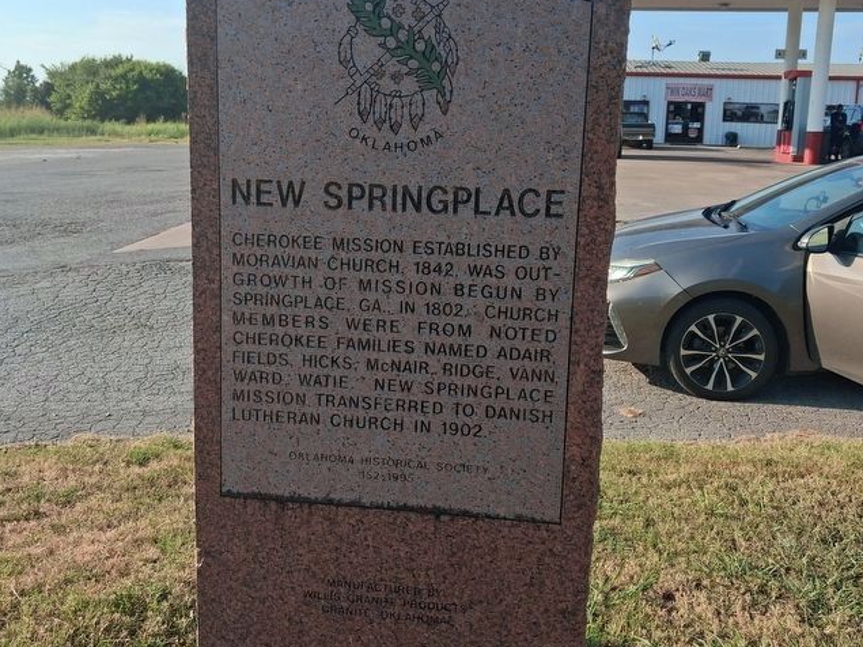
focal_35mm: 34
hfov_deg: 53.9
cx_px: 386
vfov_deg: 41.6
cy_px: 258
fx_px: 847
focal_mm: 4
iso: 25
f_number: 1.8
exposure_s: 1/501
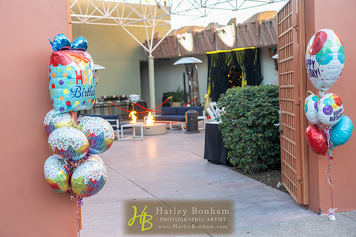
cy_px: 118
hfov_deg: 40.3
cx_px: 178
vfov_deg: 27.5
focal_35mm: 49
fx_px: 485
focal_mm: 49
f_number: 4
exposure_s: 1/80
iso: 400
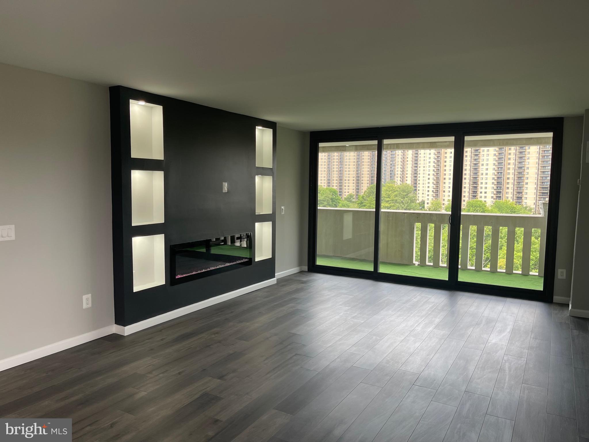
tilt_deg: -5.9
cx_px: 294
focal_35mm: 25
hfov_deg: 69.4
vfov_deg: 54.9
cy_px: 221
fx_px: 425
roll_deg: -0.7
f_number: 1.6
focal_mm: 5.1
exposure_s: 1/120
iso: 32
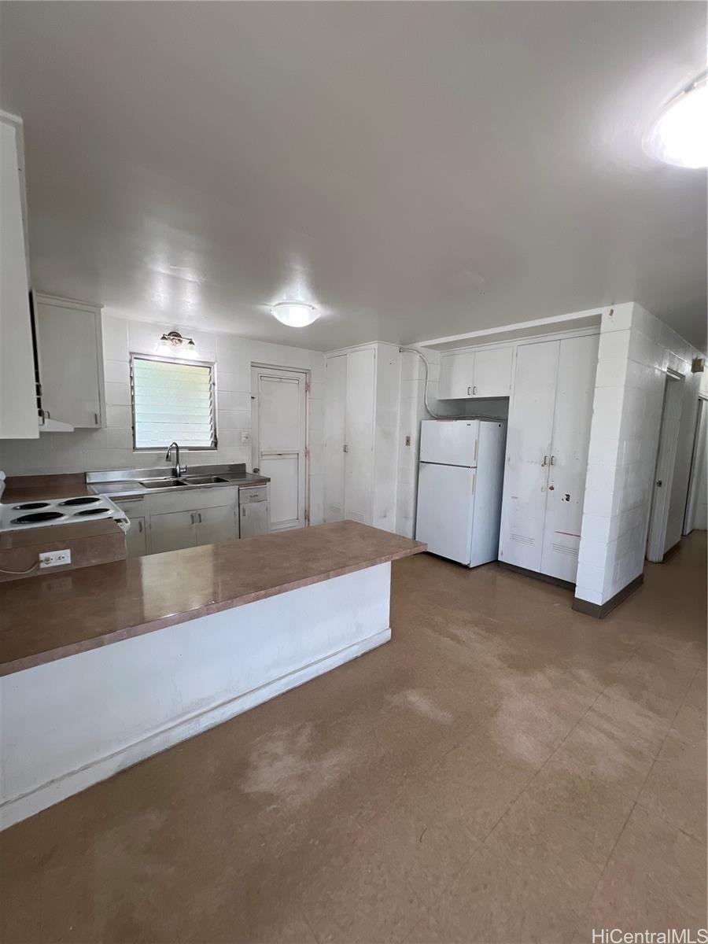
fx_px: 355
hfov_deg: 89.9
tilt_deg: -6.2
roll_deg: -2.0
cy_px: 472
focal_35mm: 13
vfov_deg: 106.2
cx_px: 354
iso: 125
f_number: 1.8
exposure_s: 1/120
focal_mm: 1.57
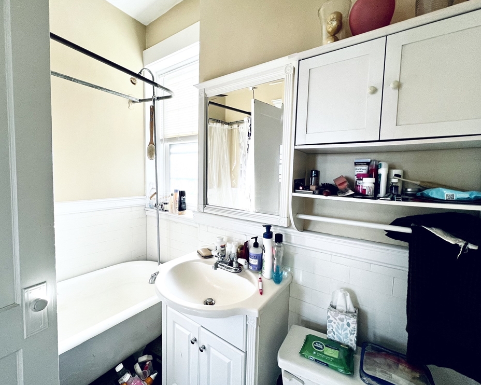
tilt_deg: -4.2
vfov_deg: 88.0
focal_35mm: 14
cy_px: 190
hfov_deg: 100.7
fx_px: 199
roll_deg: -1.0
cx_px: 240
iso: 125
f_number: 1.8
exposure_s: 1/120
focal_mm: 1.57
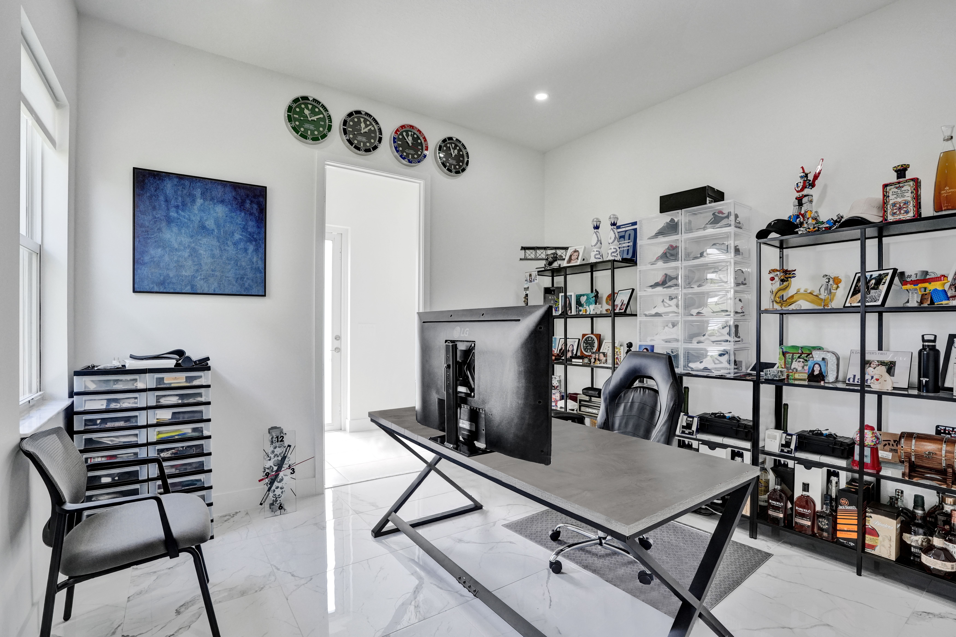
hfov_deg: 96.7
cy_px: 318
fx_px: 425
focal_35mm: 16
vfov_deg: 73.7
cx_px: 478
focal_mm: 16
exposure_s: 1/250
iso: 1600
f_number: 7.1
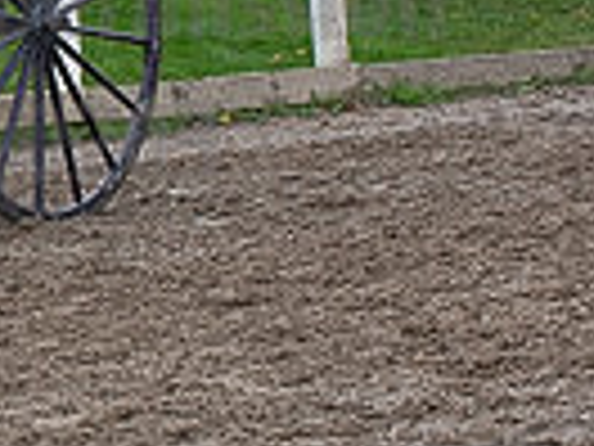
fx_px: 7310
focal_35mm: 426
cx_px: -536
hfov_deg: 4.6
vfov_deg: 3.5
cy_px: -7
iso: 1000
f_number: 5.6
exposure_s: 1/1000
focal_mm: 116
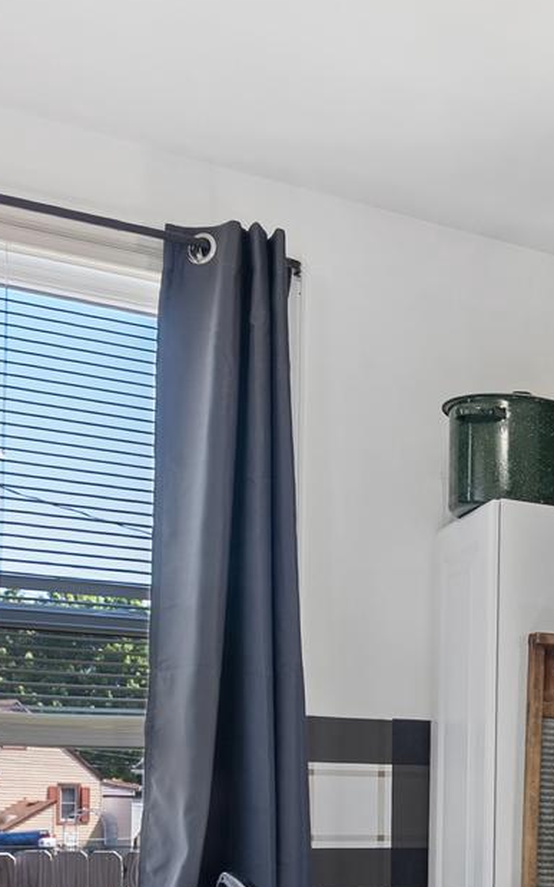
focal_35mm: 54
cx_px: 1034
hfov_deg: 18.2
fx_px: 1304
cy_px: 855
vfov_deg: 34.6
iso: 200
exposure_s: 1/4
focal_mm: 16
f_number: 8
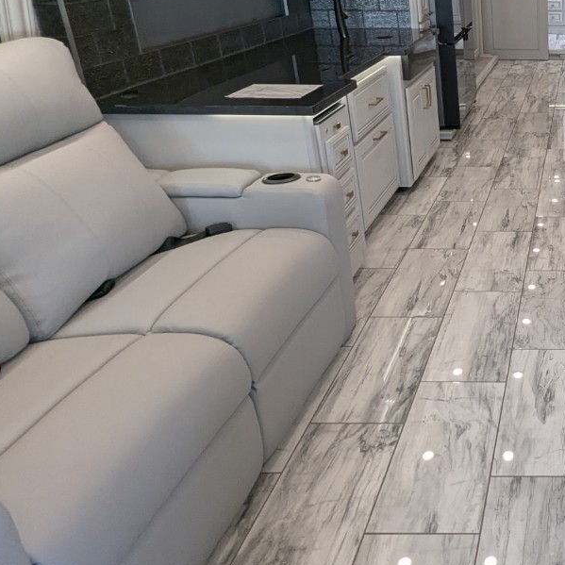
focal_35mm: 33
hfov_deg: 41.6
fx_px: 609
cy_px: 181
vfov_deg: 48.8
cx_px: 593
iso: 167
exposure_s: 1/129
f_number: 2.2
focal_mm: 2.35
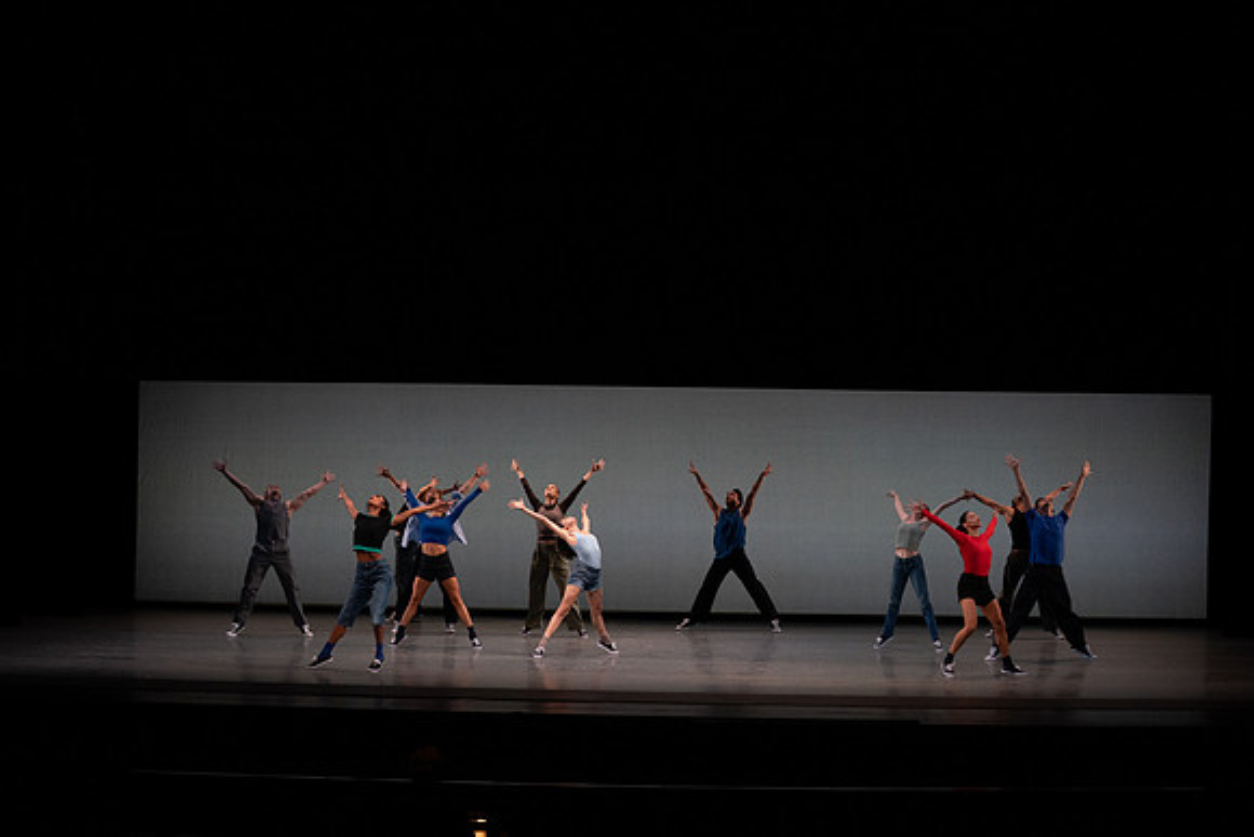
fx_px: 2439
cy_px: 418
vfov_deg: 19.5
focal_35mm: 70
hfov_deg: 28.8
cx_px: 627
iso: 4000
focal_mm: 70
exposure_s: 1/500
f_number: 8
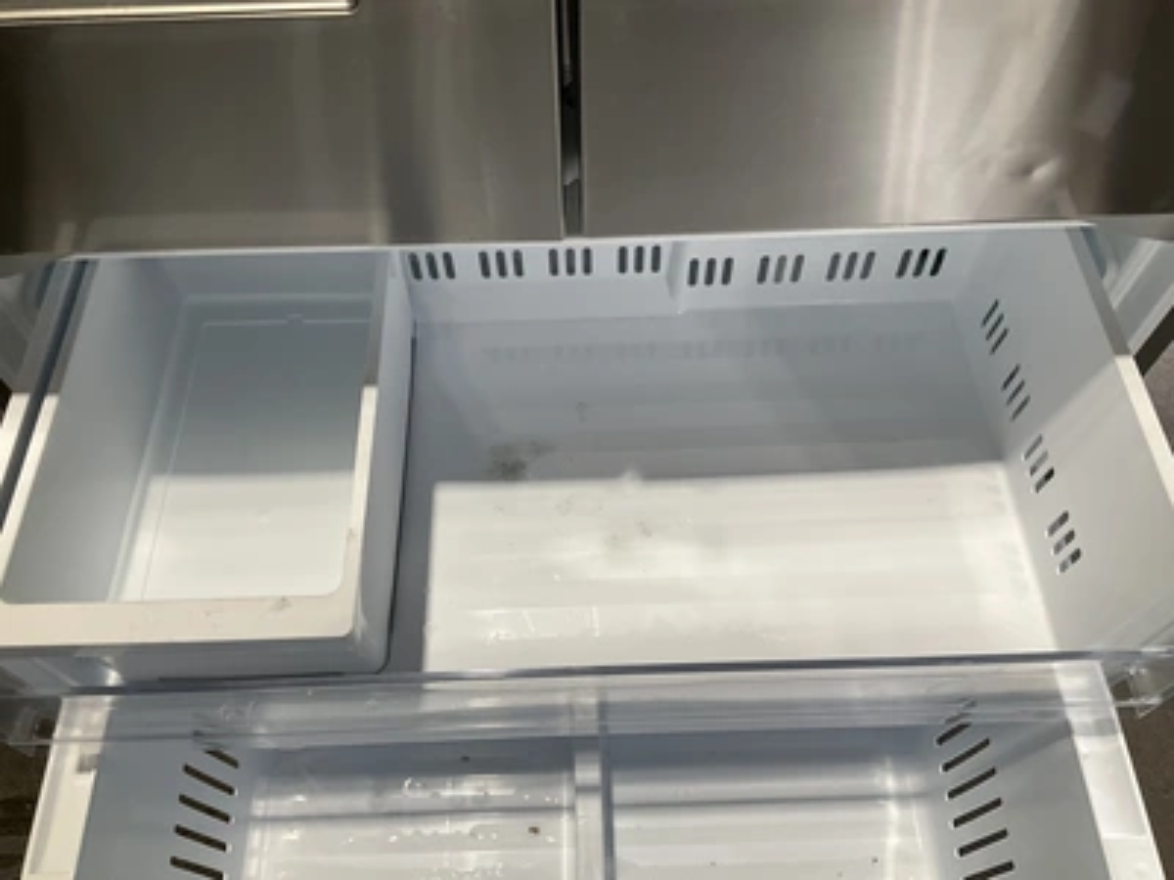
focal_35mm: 29
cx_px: 587
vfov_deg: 48.2
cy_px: 440
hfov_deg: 61.7
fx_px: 984
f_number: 1.8
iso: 50
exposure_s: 1/122
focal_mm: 3
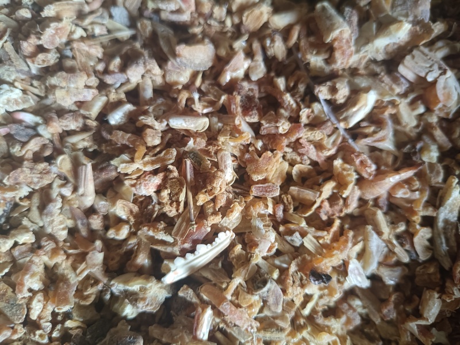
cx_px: 230
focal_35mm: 26
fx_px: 346
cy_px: 172
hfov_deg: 67.3
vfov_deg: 53.1
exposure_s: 1/50
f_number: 1.8
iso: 888
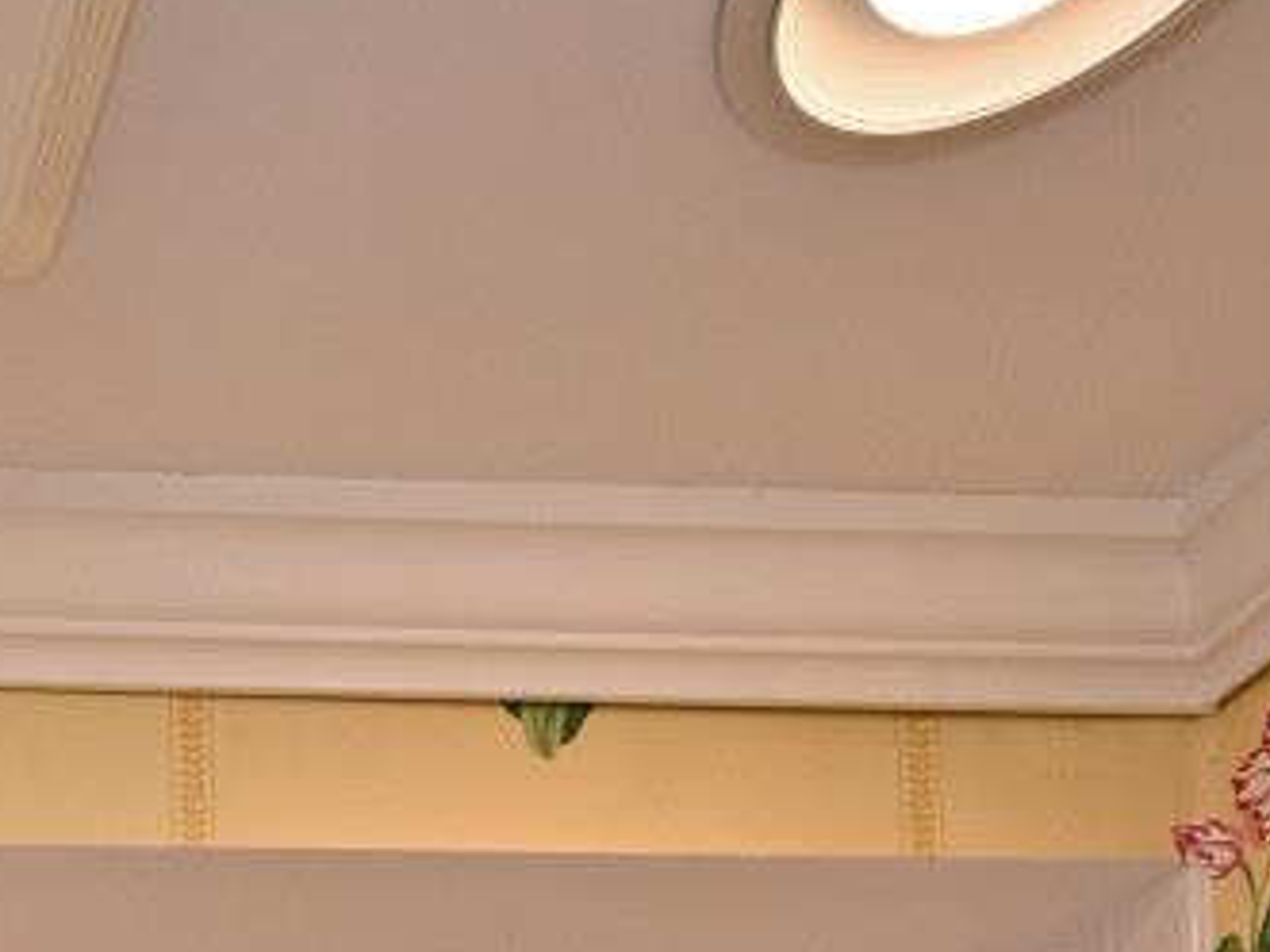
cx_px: -564
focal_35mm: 61
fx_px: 2237
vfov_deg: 15.7
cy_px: 2154
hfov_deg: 25.2
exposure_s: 1/80
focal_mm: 14
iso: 200
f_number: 4.5
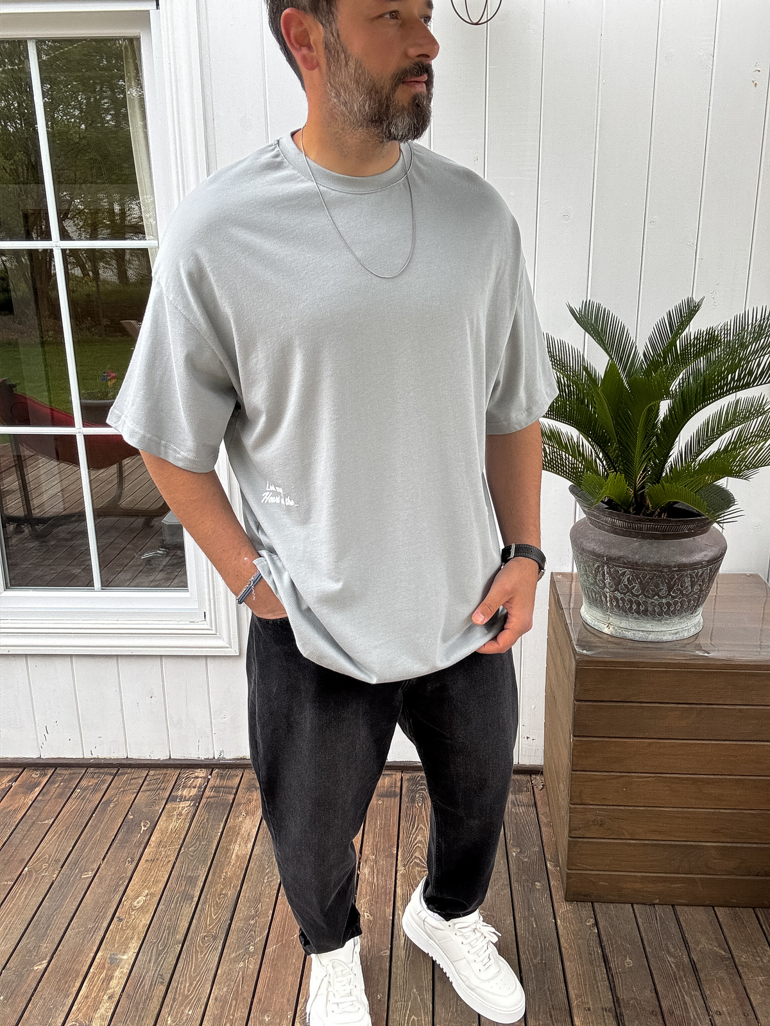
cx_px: 385
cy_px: 513
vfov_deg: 60.0
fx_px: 890
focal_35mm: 30
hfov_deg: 46.8
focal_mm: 2.69
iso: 32
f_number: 1.9
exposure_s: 1/120
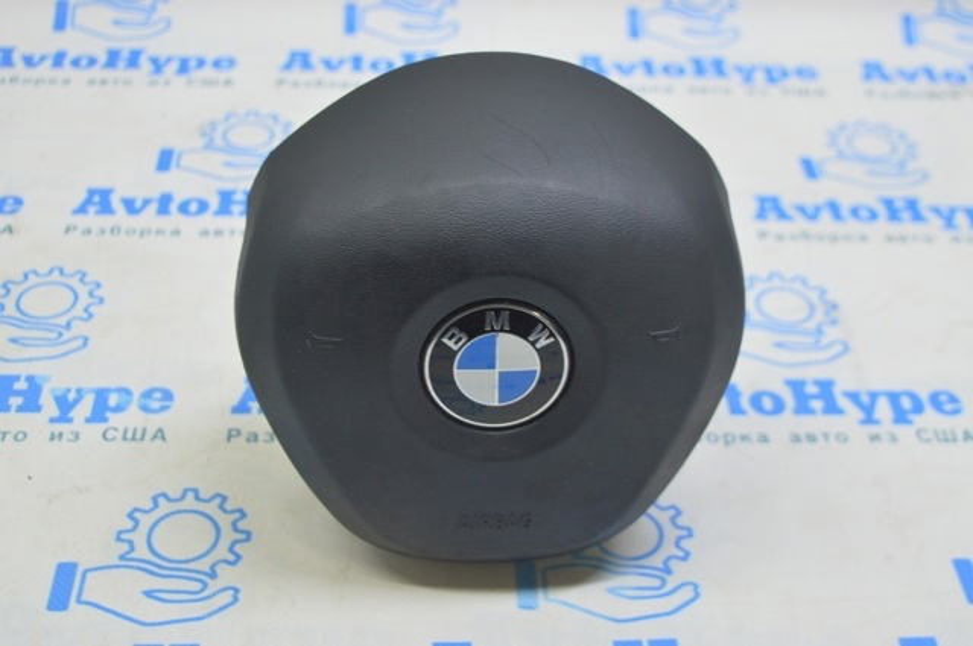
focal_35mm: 52
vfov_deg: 25.7
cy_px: 323
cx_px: 486
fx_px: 1417
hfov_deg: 37.9
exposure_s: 1/20
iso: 400
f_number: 5.6
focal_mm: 35
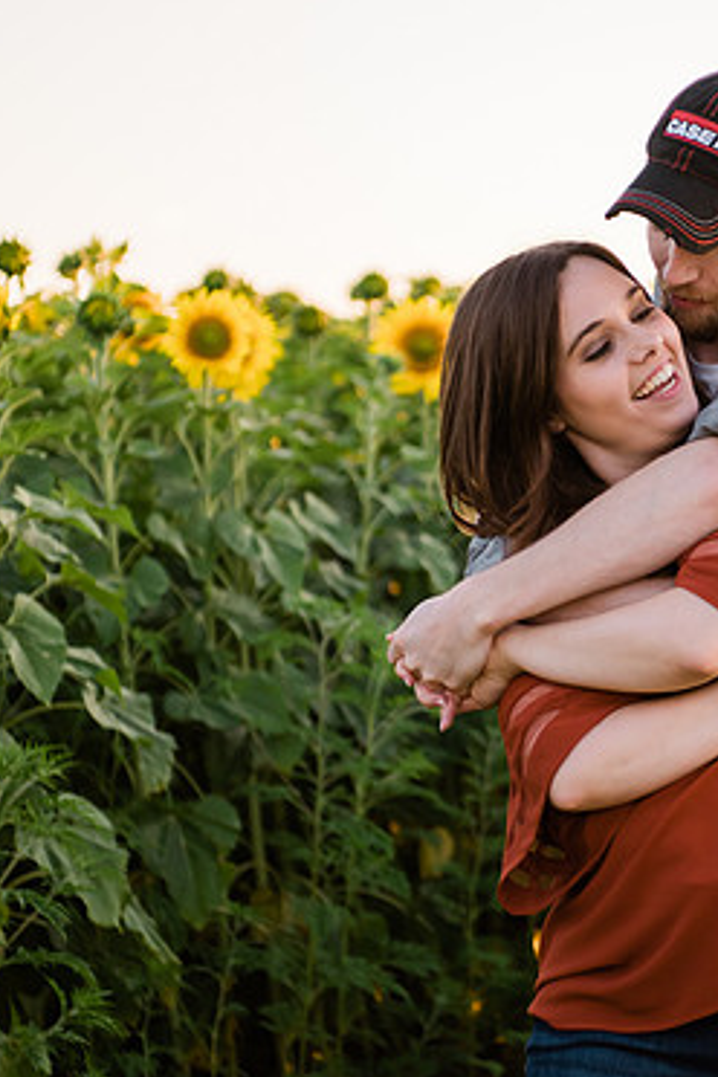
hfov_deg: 11.4
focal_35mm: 120
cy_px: 538
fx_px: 3590
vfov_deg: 17.1
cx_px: 561
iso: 320
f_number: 2.8
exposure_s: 1/400
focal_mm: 70
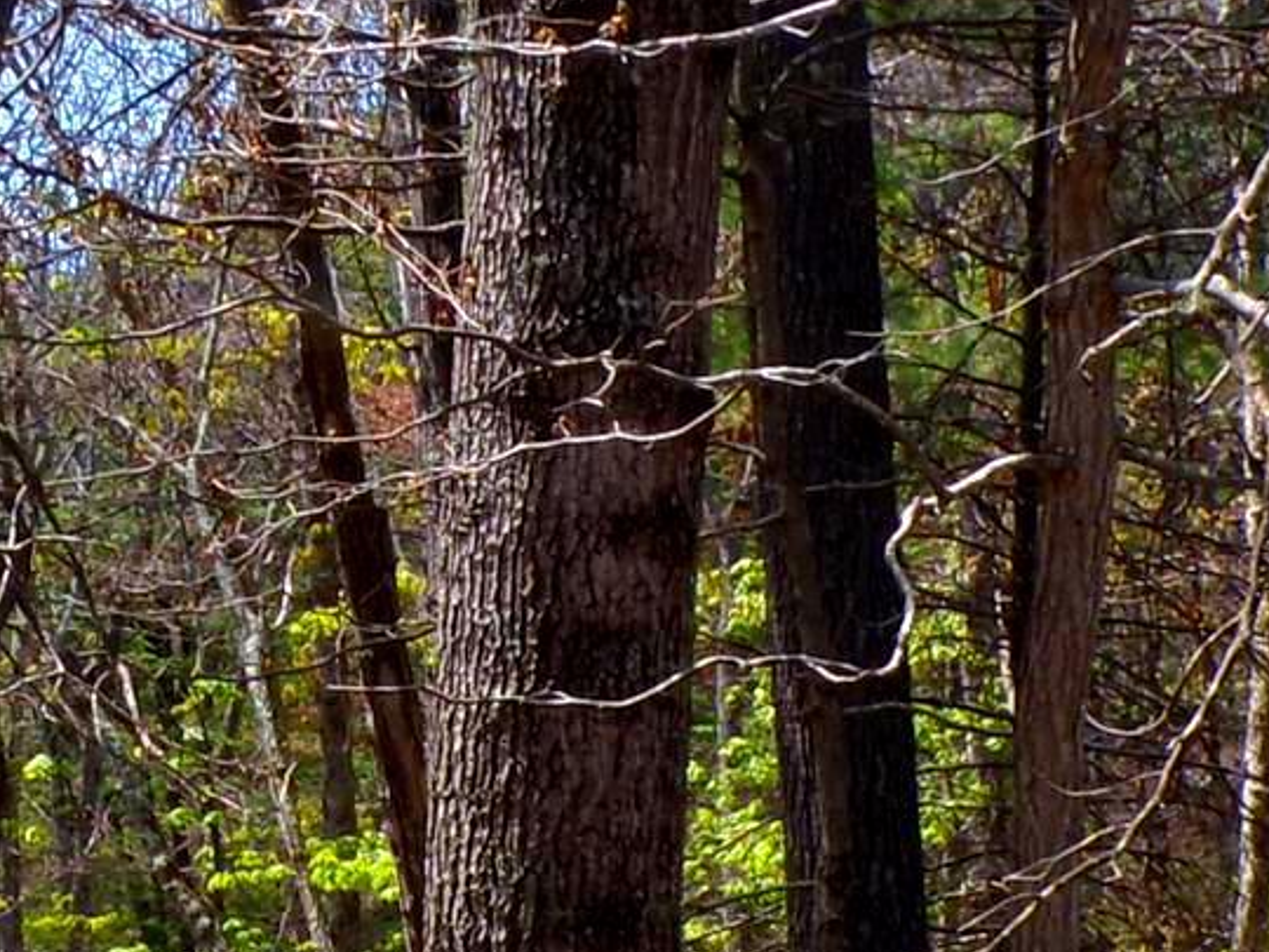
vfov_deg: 16.0
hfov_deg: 21.5
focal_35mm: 91
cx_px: 562
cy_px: 931
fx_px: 3336
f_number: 7.7
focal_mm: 4.3
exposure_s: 1/60
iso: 100
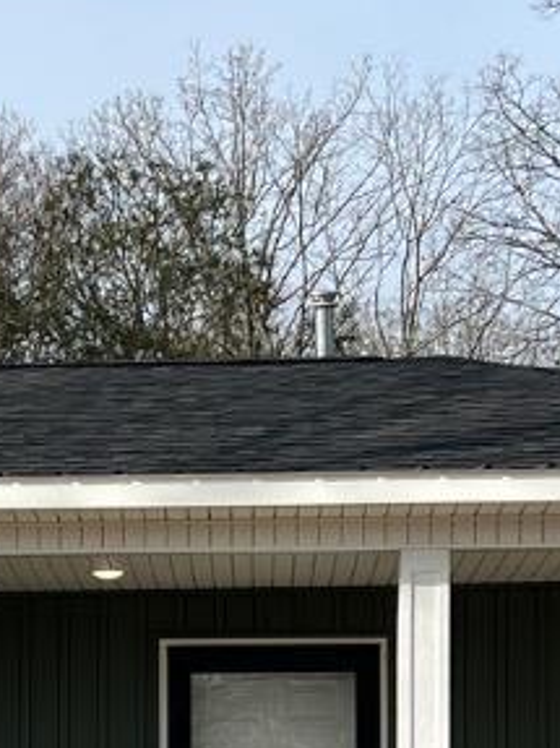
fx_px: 2936
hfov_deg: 10.7
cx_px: -86
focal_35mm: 136
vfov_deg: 14.3
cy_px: 728
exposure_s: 1/3257
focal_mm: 5.7
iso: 50
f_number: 1.5
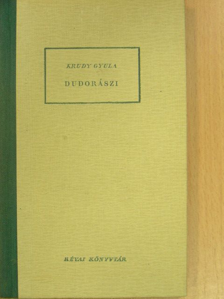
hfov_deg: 18.7
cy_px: 150
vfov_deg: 24.7
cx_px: 112
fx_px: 682
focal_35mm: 79
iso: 50
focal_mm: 13.2
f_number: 3.5
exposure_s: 1/7.8
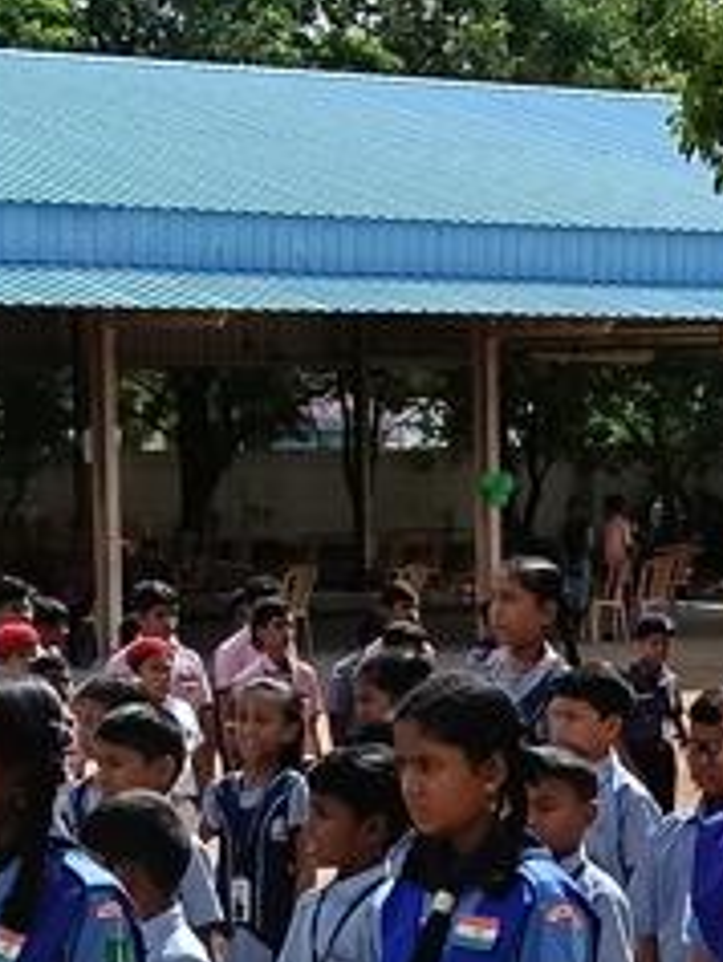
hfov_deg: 9.6
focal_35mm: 152
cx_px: 979
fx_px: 4229
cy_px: 1047
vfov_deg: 12.8
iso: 50
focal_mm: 3.98
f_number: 1.8
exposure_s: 1/654
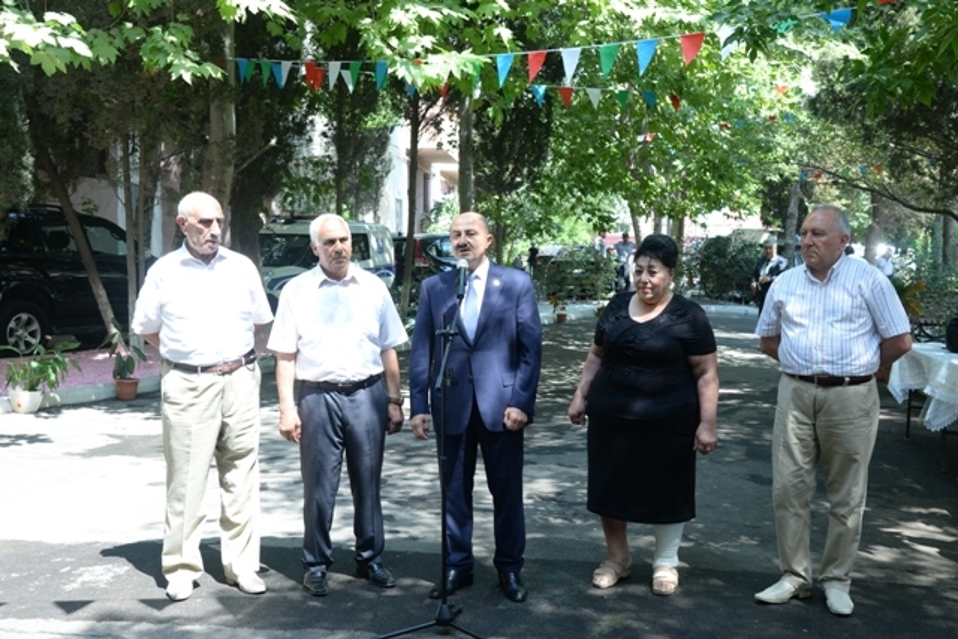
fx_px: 1224
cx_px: 479
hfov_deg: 42.7
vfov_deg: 29.3
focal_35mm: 46
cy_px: 320
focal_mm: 46
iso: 560
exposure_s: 1/200
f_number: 6.3
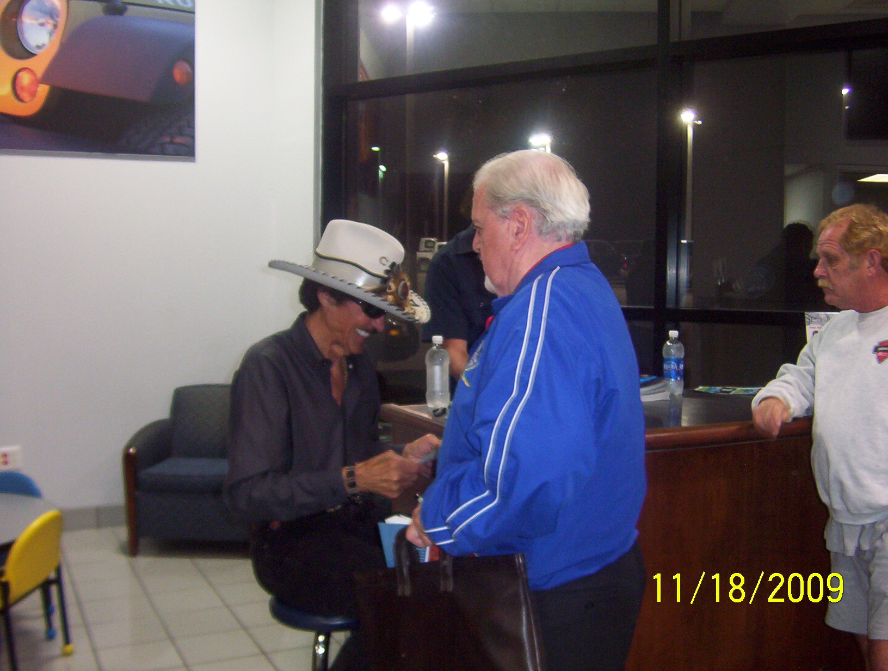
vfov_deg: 39.8
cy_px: 336
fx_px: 926
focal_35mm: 36
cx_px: 444
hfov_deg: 51.2
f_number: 2.76
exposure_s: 1/30
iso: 140
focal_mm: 5.54
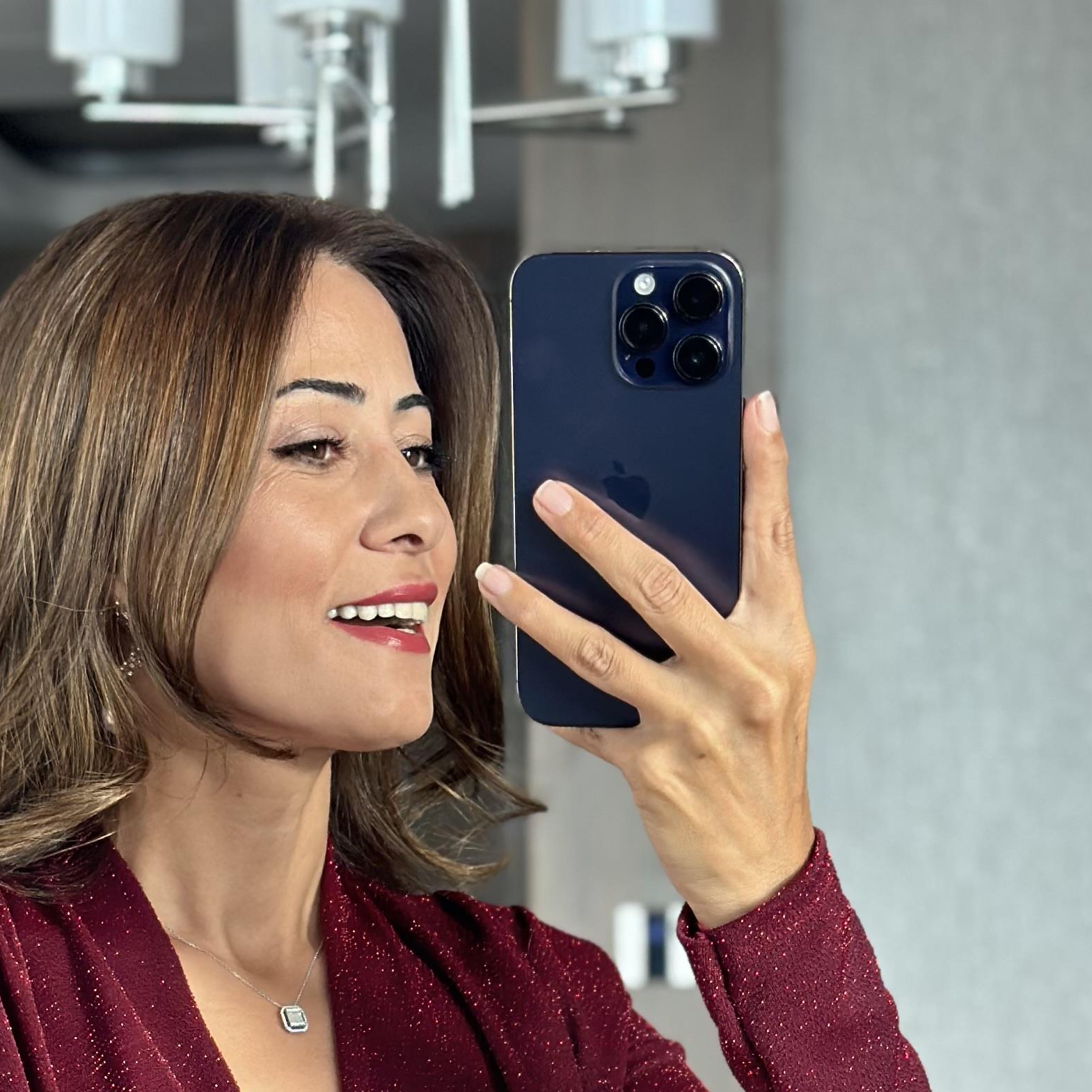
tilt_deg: -17.9
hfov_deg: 15.9
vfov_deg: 15.4
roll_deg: +2.1
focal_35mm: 109
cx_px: 199
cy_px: 1295
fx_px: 3890
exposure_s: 1/63
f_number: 1.78
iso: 125
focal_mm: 6.86
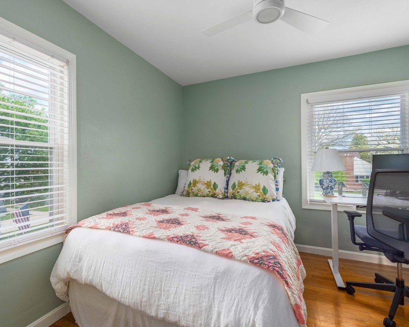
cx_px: 188
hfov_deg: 89.5
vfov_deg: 77.0
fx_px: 206
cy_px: 164
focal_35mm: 17
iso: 100
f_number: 8
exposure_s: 1/60
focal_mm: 14
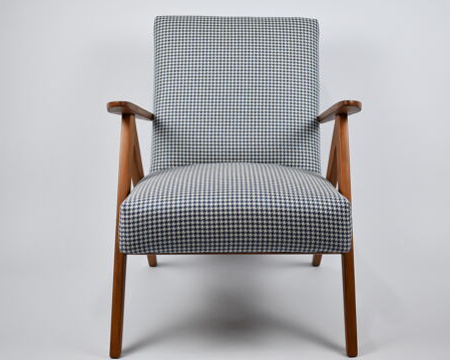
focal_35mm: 55
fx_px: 727
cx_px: 240
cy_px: 176
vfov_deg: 27.8
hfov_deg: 34.4
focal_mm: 29
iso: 800
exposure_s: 1/125
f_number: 4.5
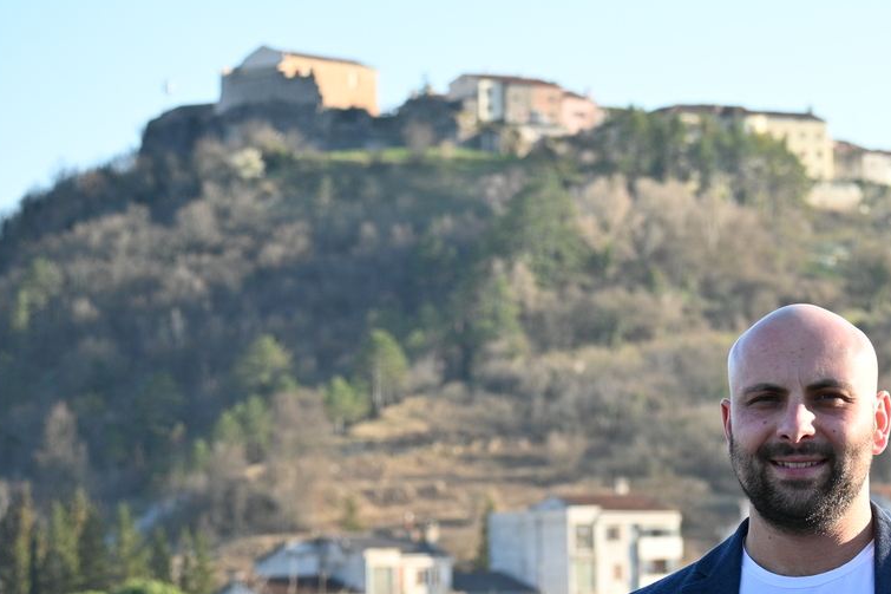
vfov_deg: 8.6
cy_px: 525
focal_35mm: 159
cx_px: 758
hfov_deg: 12.8
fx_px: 3934
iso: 200
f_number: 4.5
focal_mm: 50
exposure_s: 1/400
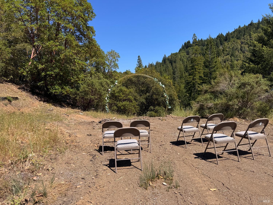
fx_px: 189
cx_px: 136
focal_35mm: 24
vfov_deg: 56.8
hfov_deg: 71.6
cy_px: 102
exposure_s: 1/3802
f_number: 1.78
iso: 80
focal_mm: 6.76
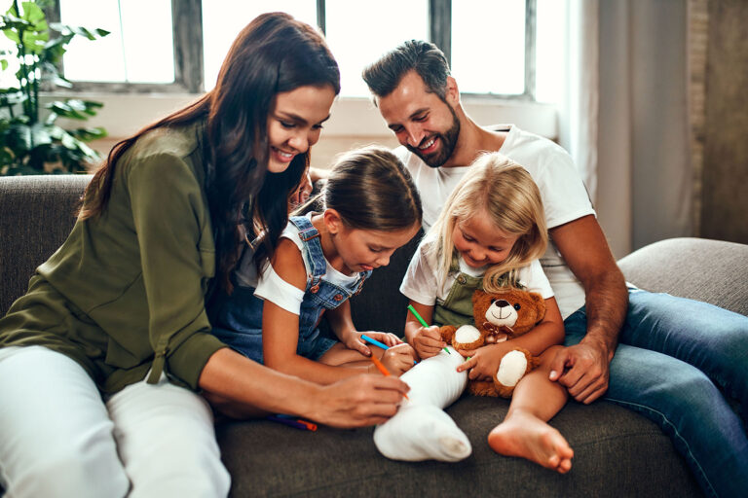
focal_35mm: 35
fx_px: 727
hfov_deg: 54.4
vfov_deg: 37.9
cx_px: 374
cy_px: 249
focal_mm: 35
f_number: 1.8
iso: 500
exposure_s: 1/200
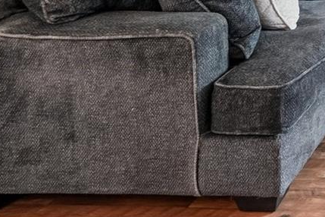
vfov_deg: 20.0
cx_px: 537
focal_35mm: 56
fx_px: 506
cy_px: -130
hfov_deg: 24.0
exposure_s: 1/13
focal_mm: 10
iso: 400
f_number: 8
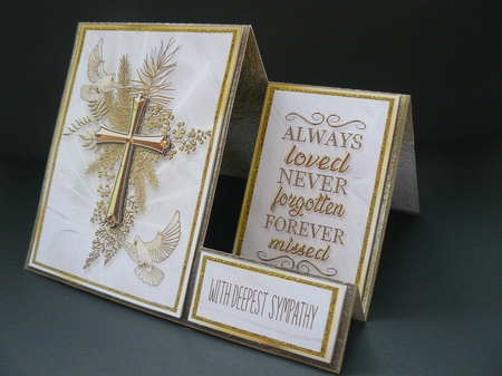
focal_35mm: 36
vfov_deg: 39.6
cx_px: 251
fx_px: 522
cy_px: 188
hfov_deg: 51.4
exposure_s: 1/30
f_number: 2.8
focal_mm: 6
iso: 200
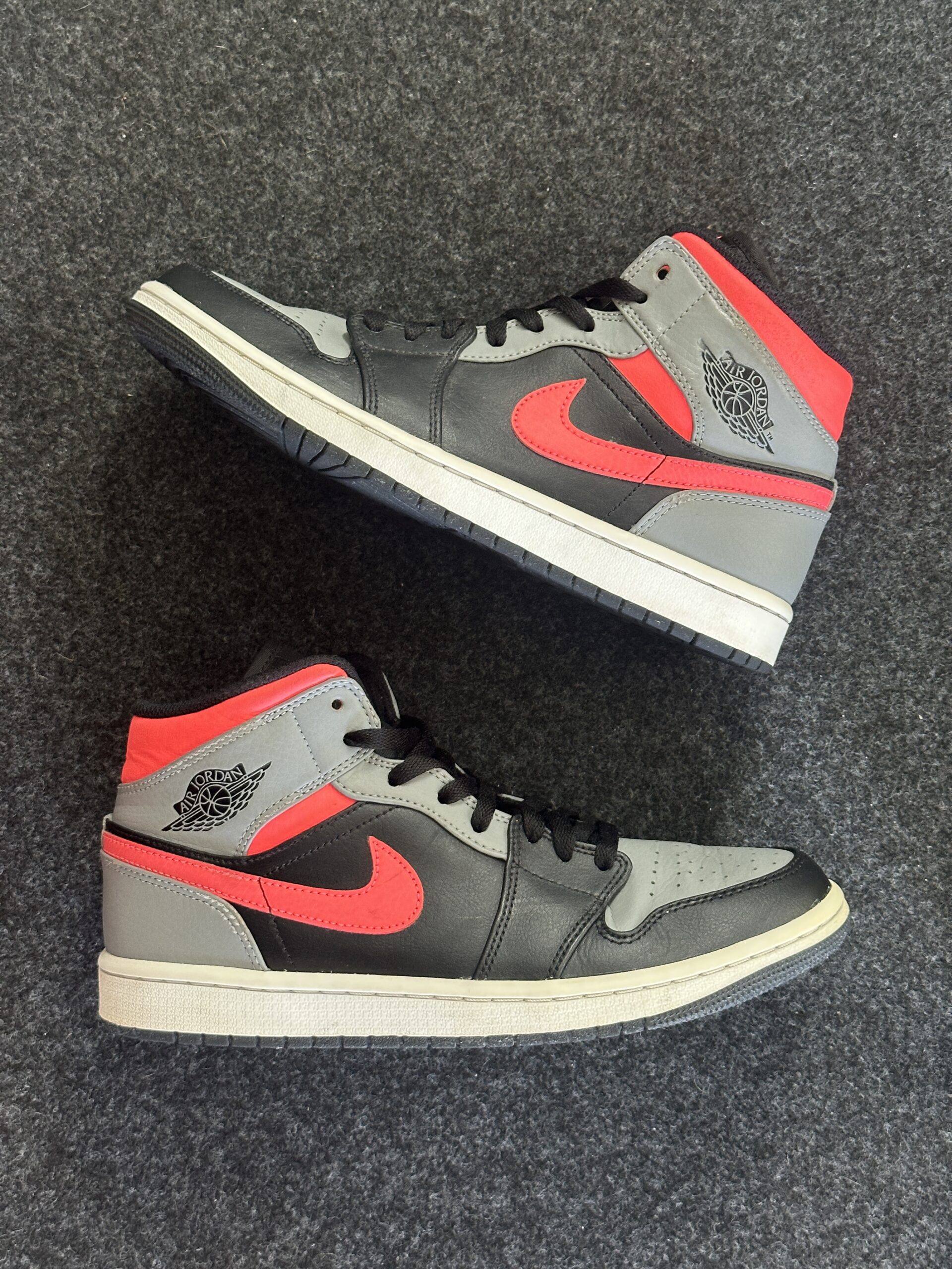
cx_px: 476
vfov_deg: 39.7
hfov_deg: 30.3
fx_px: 1760
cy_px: 634
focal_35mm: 48
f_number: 1.78
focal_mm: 6.86
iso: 200
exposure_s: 1/50
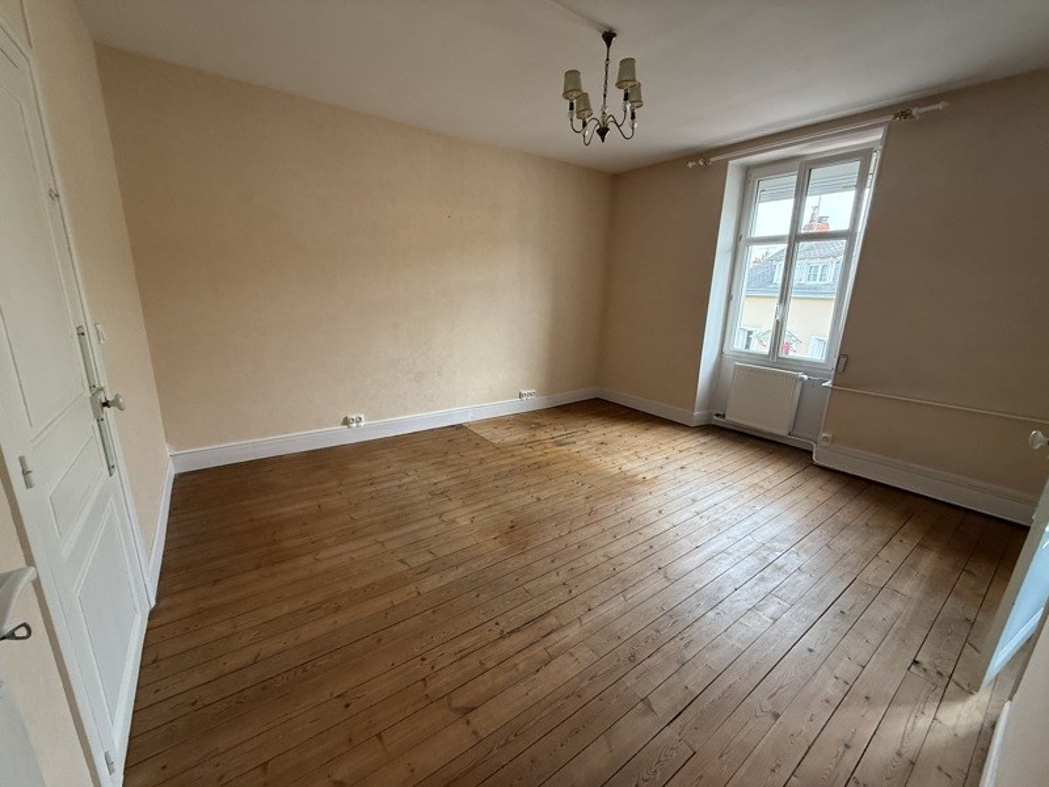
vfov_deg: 85.7
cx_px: 524
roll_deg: -2.0
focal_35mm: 14
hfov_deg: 102.1
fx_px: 424
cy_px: 394
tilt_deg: -14.2
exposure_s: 1/99
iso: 250
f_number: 2.2
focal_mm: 2.22
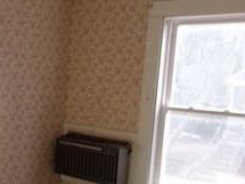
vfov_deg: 25.0
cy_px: 134
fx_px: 410
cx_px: 6
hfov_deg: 31.0
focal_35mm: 58
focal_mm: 4.66
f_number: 3.2
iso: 100
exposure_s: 1/30
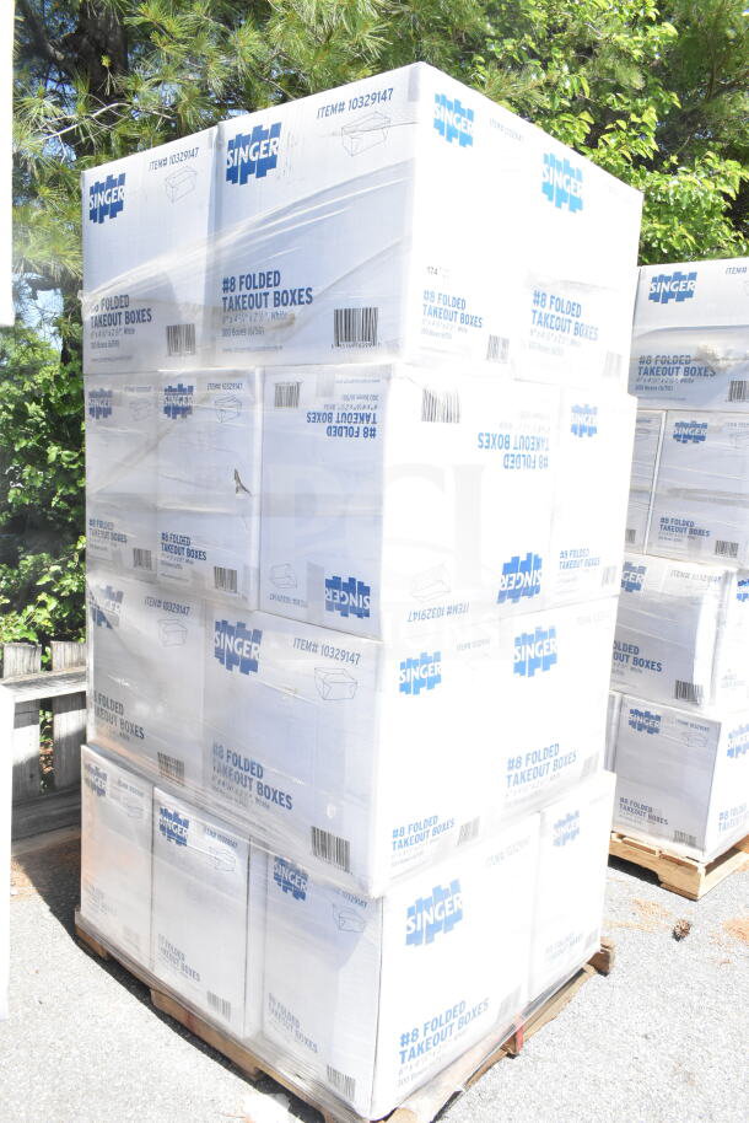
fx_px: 842
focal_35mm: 27
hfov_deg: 48.0
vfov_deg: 67.4
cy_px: 562
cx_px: 374
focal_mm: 18
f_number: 13
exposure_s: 1/640
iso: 1600
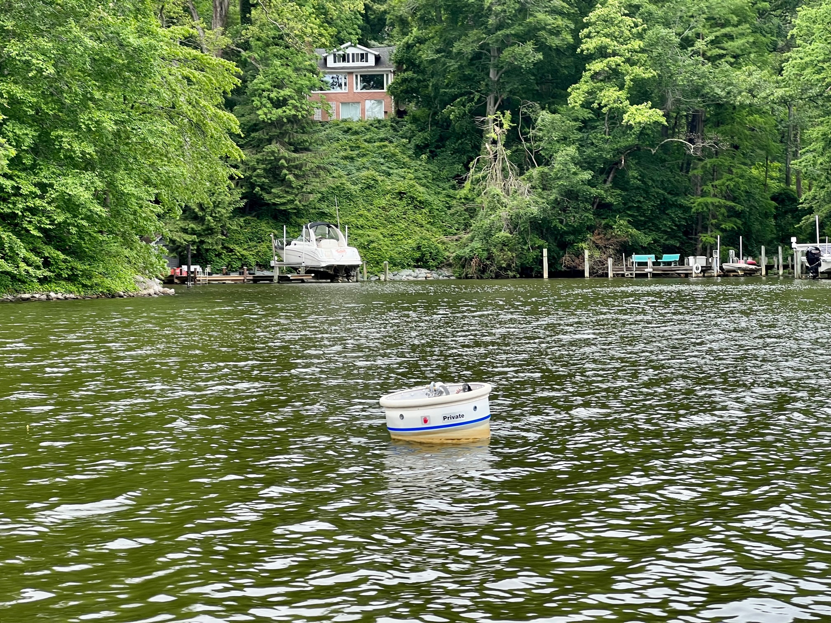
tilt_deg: -0.9
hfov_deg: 25.3
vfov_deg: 19.1
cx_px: 416
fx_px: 1848
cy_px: 312
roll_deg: -0.6
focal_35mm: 77
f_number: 2.8
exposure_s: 1/101
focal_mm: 9
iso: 32
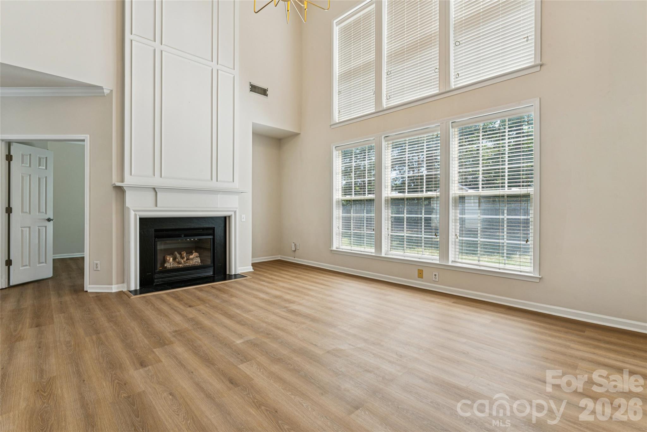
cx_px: 324
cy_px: 216
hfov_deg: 95.0
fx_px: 296
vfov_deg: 72.0
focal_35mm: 16
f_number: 13
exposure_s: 1/6
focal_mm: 16.5
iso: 100
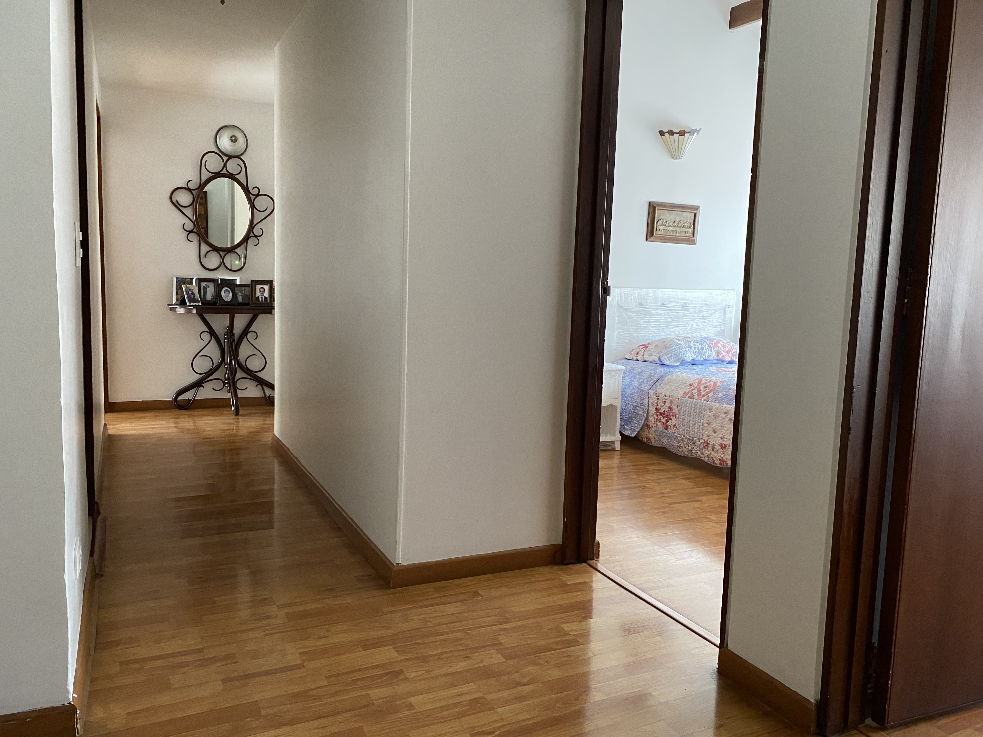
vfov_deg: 53.1
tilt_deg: -6.7
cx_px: 492
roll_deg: -2.1
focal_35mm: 26
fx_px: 738
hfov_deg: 67.3
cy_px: 368
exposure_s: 1/60
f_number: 1.8
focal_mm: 4.25
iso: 400
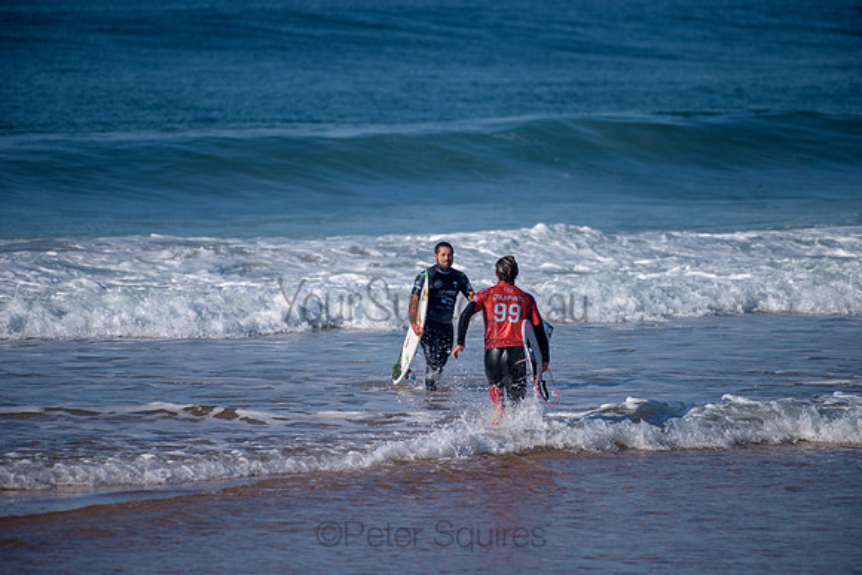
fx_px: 11974
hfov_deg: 4.1
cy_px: 288
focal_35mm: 500
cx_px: 431
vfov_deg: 2.8
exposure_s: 1/2000
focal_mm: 500
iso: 160
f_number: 5.6
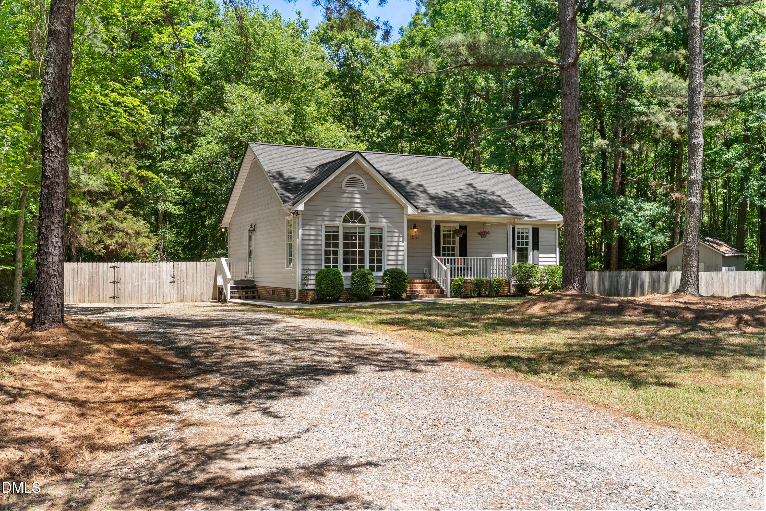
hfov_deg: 57.2
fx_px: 702
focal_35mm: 33
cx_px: 383
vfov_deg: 40.0
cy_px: 256
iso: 250
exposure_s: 1/160
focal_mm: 33
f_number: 8
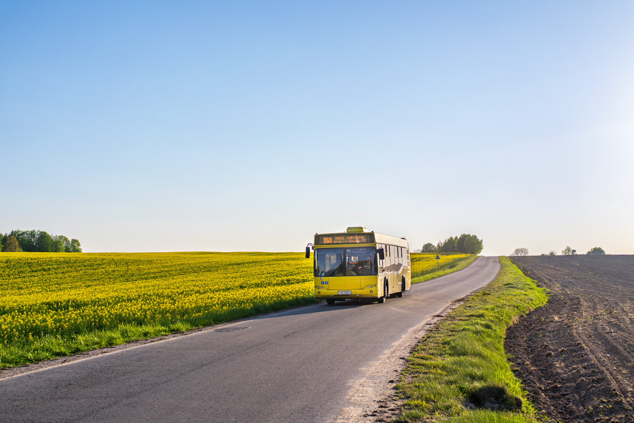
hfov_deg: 43.6
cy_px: 212
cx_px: 317
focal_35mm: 45
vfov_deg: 29.9
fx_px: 792
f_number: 5
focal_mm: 45
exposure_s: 1/1250
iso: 160
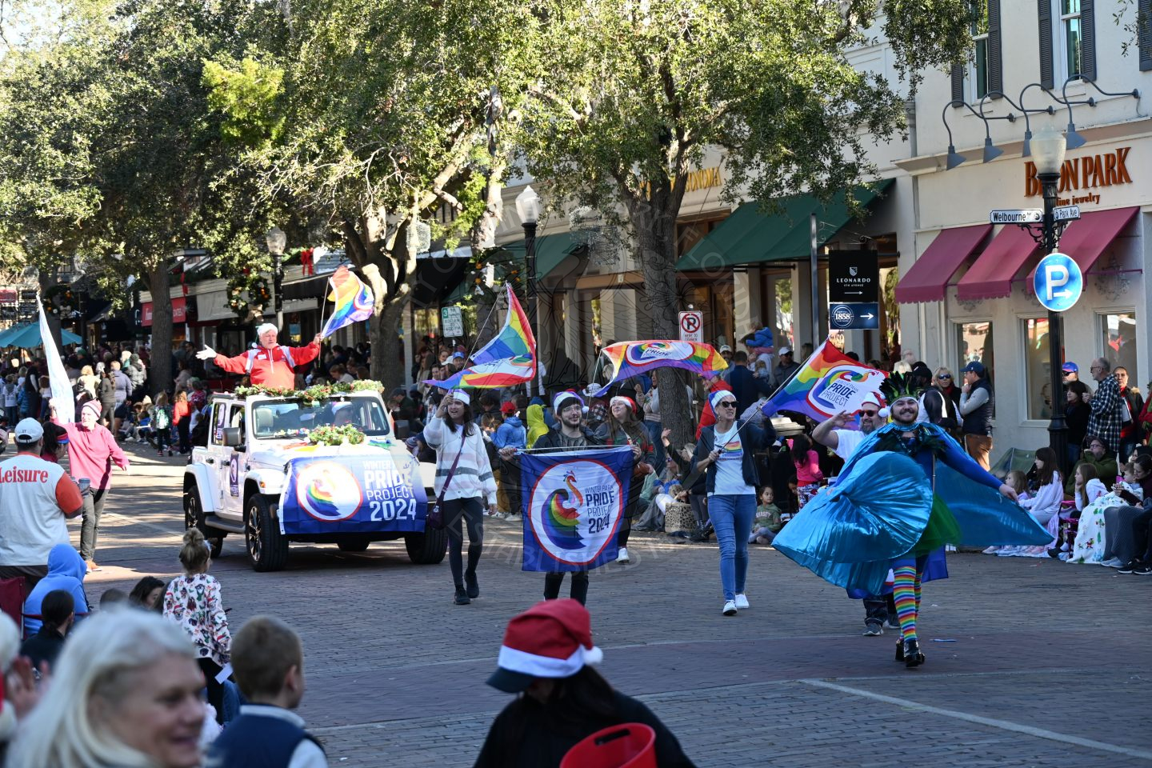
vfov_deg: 13.0
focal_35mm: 105
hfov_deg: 19.5
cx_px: 576
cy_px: 384
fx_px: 3360
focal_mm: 105
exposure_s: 1/250
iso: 400
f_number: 6.3
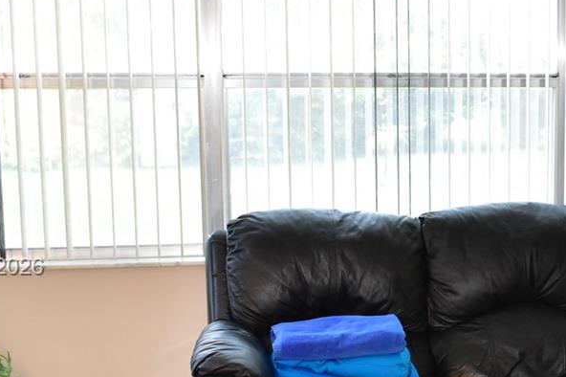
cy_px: 268
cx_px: 511
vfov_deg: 18.6
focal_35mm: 73
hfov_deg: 26.8
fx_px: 1147
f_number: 4.5
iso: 1100
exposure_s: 1/60
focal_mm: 18
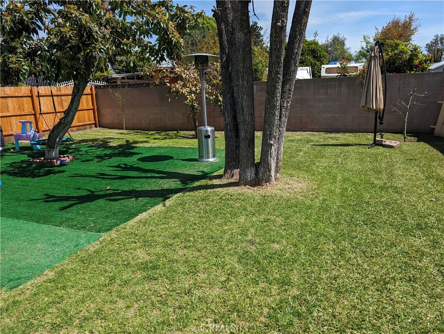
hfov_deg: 71.5
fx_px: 308
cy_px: 167
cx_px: 222
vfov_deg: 56.9
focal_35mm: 24
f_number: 1.68
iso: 19
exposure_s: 1/1080
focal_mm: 6.9
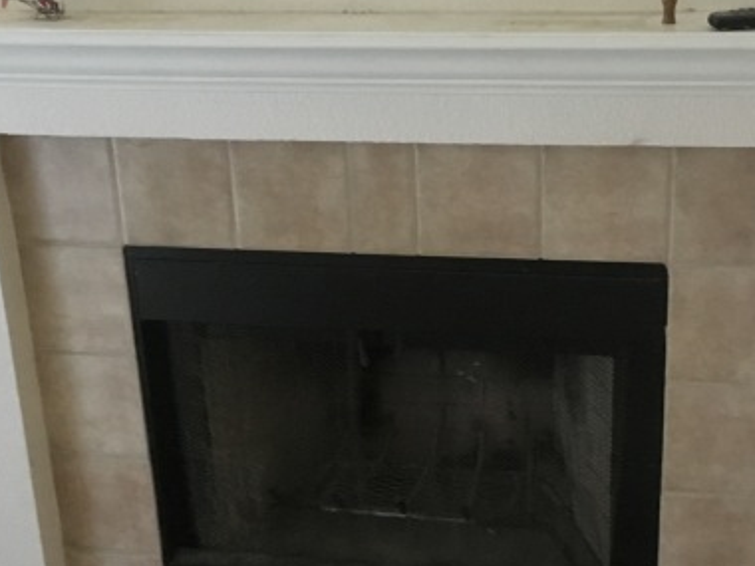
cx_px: 453
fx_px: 1330
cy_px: 379
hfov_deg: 31.6
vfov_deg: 23.9
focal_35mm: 61
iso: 400
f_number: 2.2
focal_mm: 4.15
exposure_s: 1/15
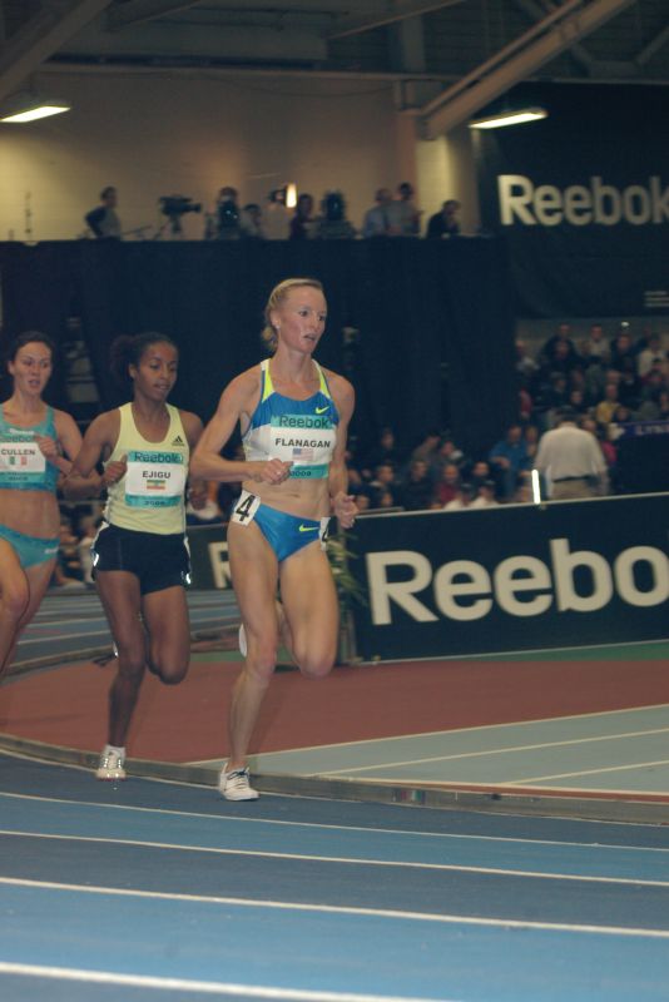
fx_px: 3049
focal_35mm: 110
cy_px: 501
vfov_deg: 18.7
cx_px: 334
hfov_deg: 12.5
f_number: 6.3
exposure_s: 1/125
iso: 800
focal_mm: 73
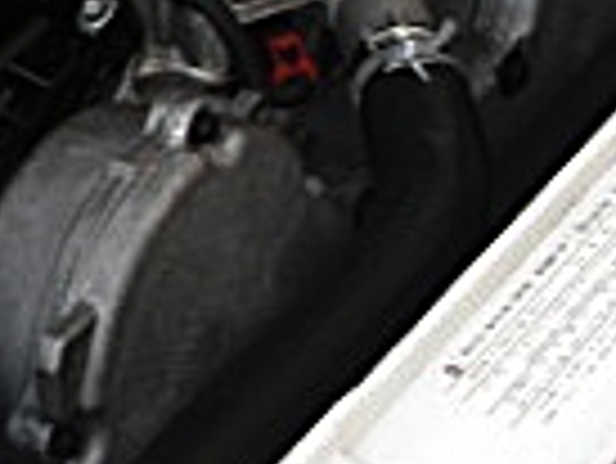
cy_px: -14
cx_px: -18
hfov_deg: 11.6
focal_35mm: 168
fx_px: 2992
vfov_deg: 8.8
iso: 50
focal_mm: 6.3
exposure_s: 1/80
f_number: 2.8
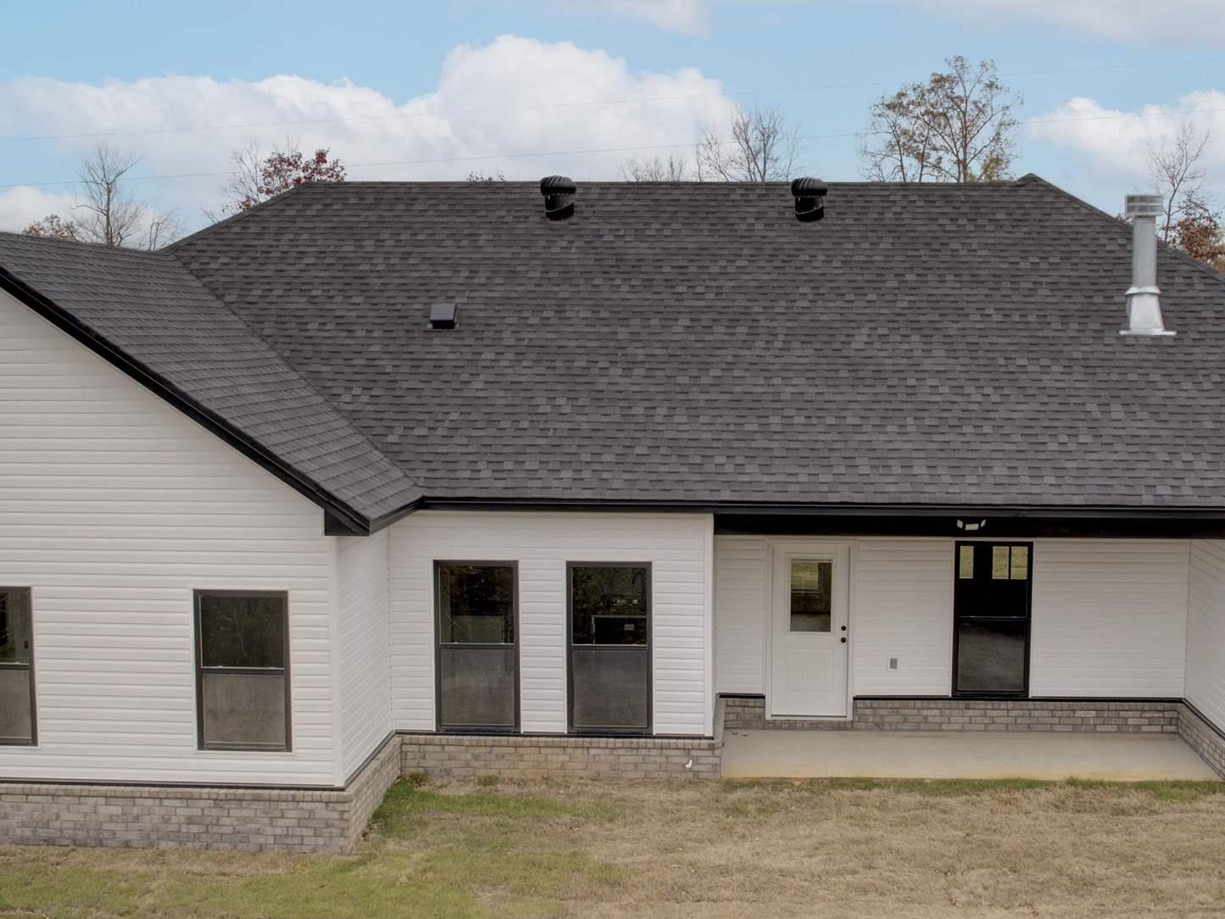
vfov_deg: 28.5
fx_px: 1805
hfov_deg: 37.4
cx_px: 677
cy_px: 543
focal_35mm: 51
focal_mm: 12.3
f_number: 5.6
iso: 100
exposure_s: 1/60
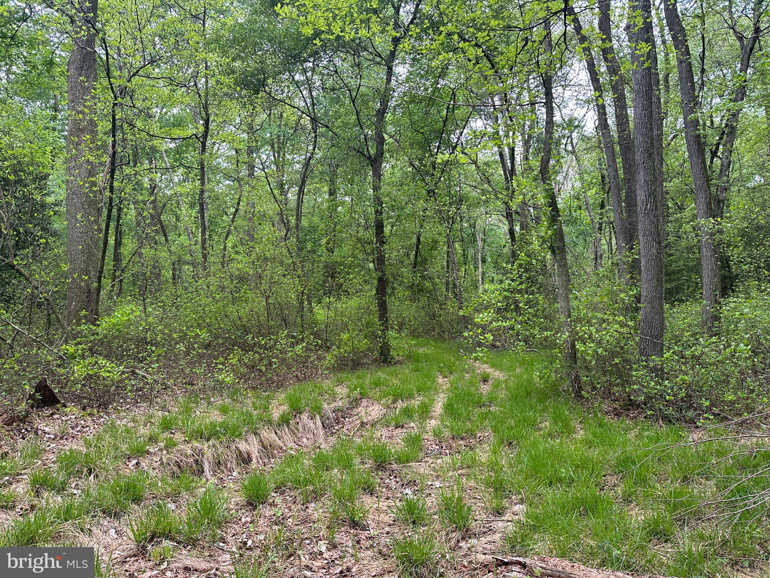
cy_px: 289
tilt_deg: +1.4
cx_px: 385
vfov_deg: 56.8
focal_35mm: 24
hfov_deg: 71.6
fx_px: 534
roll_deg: -0.9
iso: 80
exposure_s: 1/211
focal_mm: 6.86
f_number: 1.78
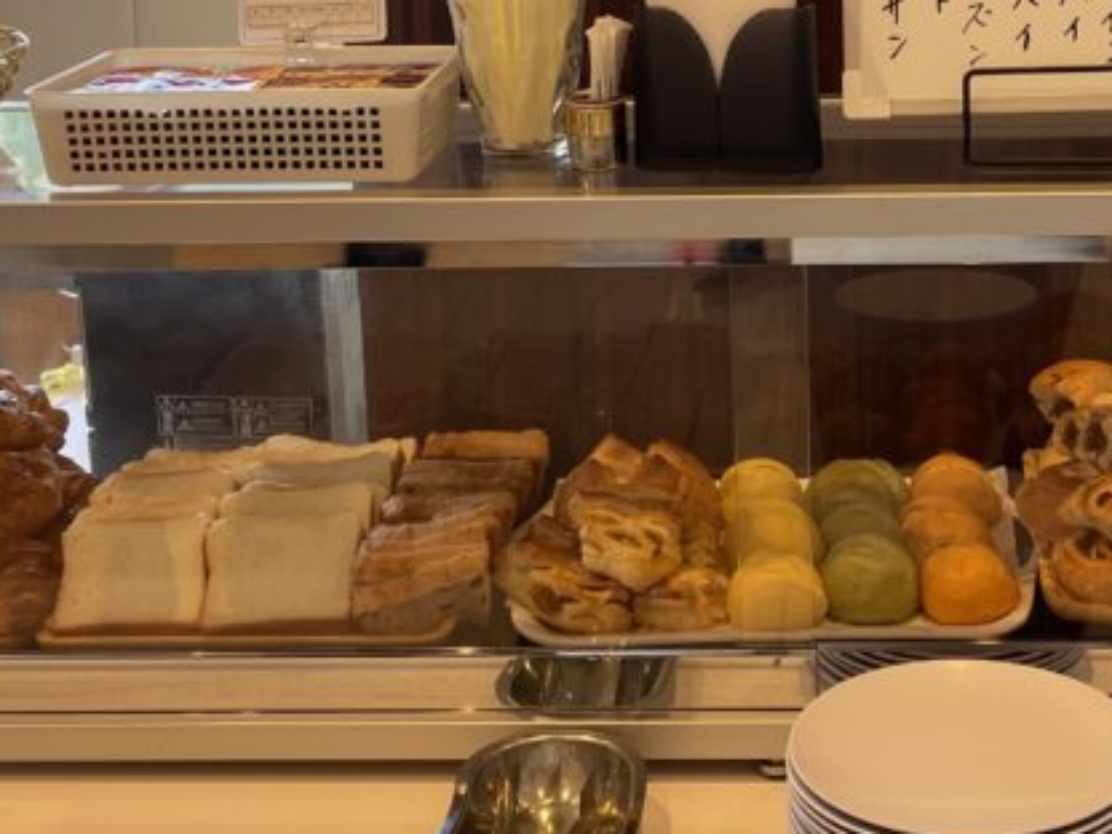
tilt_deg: -14.1
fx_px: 2056
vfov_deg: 22.7
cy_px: 217
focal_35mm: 64
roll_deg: +1.3
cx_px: 810
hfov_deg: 29.9
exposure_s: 1/121
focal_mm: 4.2
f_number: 1.6
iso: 64
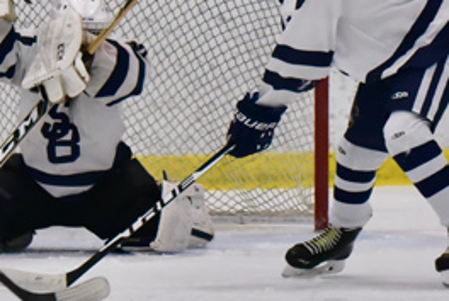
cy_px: 61
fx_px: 7396
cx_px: 216
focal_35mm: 592
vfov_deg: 2.3
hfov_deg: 3.5
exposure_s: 1/1000
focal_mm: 195
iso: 5000
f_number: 5.6
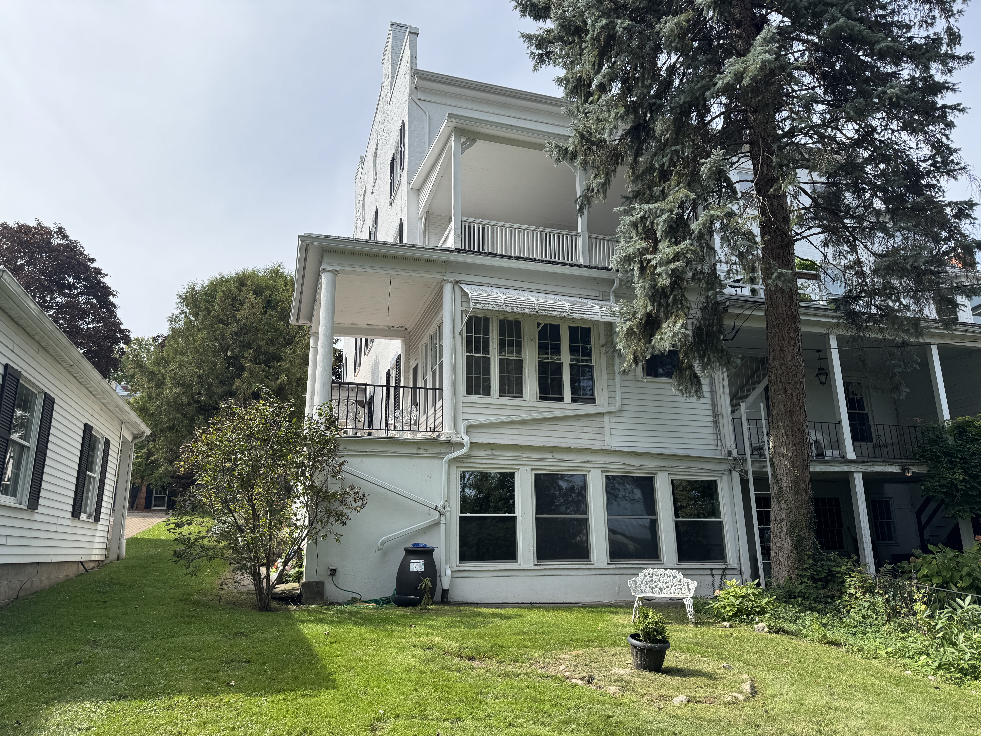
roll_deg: +1.1
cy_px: 368
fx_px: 680
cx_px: 490
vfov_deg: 56.8
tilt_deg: +14.6
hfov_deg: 71.6
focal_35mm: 24
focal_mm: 6.76
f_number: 1.78
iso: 80
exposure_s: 1/1923
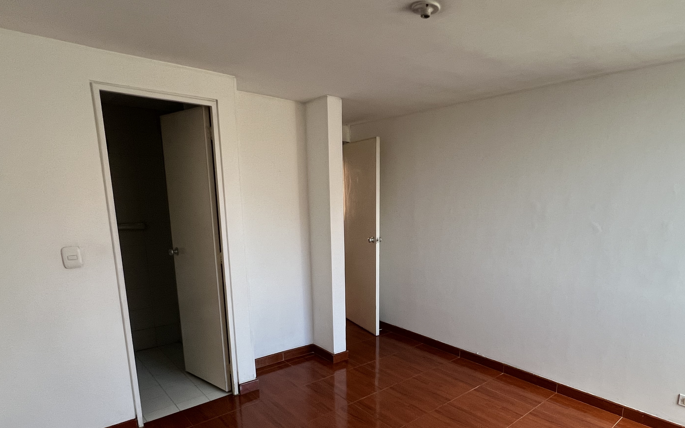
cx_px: 398
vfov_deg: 58.6
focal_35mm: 20
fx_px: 373
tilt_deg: -12.5
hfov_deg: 84.4
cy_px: 277
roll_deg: -0.5
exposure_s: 1/99
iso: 100
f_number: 1.8
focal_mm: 1.57
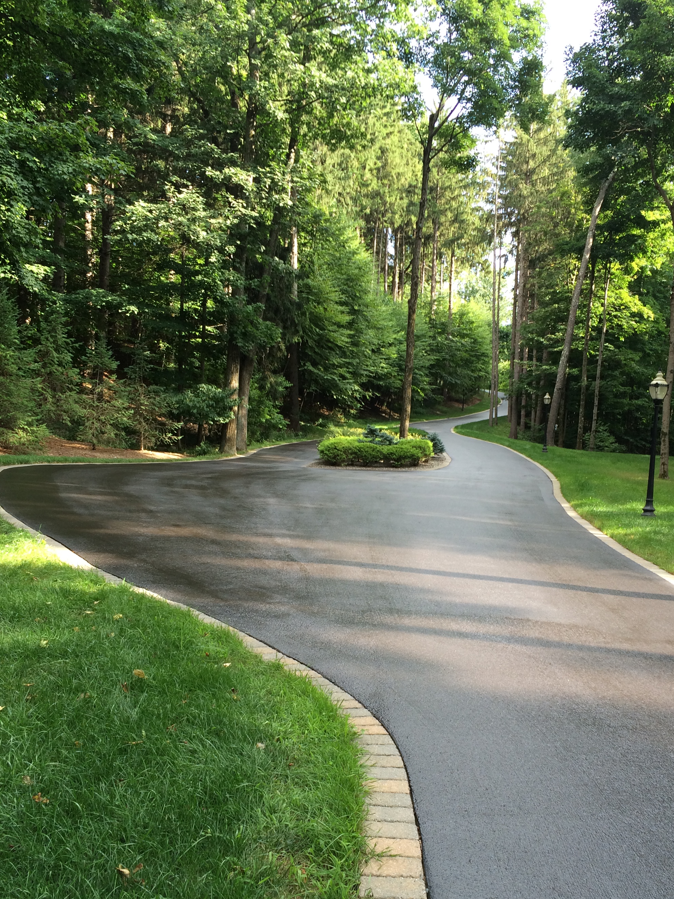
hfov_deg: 38.6
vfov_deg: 49.9
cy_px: 530
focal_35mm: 37
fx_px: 960
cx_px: 369
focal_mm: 4.12
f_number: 2.2
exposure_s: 1/122
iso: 32
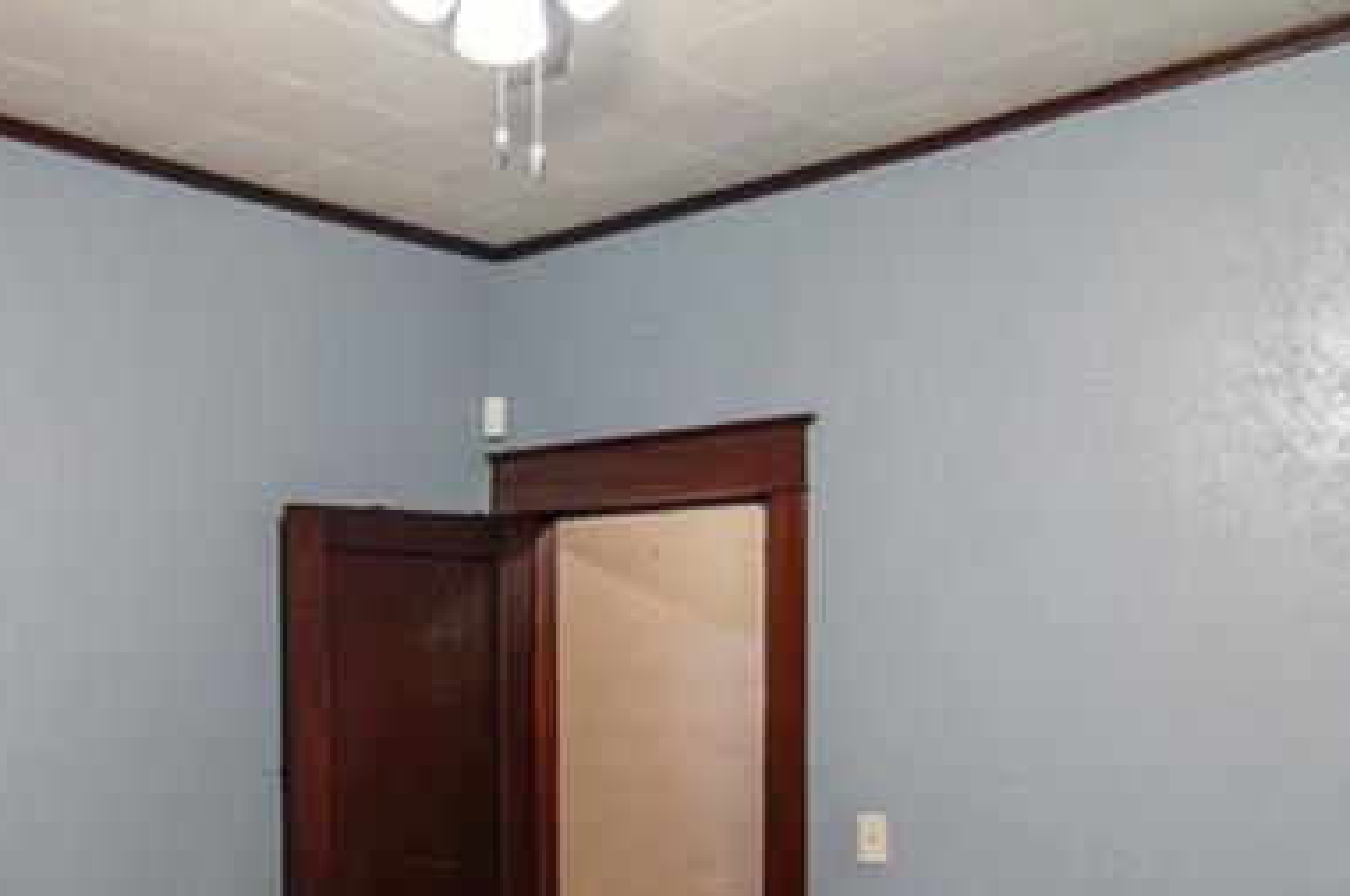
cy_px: 724
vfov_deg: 30.3
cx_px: 432
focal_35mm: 43
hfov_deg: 44.7
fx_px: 1610
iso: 1000
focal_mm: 16
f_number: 2.8
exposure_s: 1/200
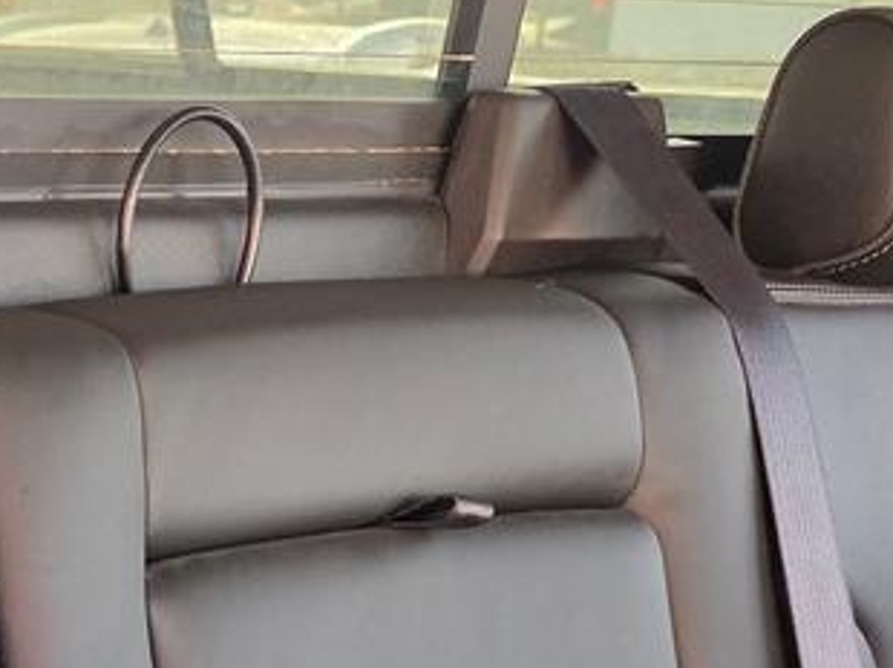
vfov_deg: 14.4
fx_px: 2449
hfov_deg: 18.8
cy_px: 1019
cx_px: -340
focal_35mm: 95
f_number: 1.7
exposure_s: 1/120
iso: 500
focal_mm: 6.3
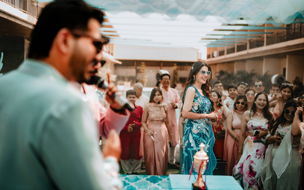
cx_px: 151
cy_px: 93
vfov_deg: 35.3
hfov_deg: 54.0
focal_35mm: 36
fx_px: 298
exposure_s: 1/1000
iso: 80
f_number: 1.4
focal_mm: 35
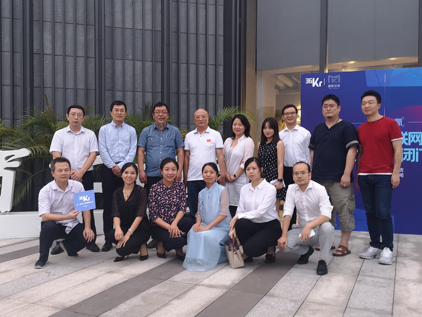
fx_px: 427
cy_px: 162
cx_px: 208
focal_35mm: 35
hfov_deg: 52.6
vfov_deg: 40.7
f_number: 1.8
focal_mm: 3.95
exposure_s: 1/33.3
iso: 250
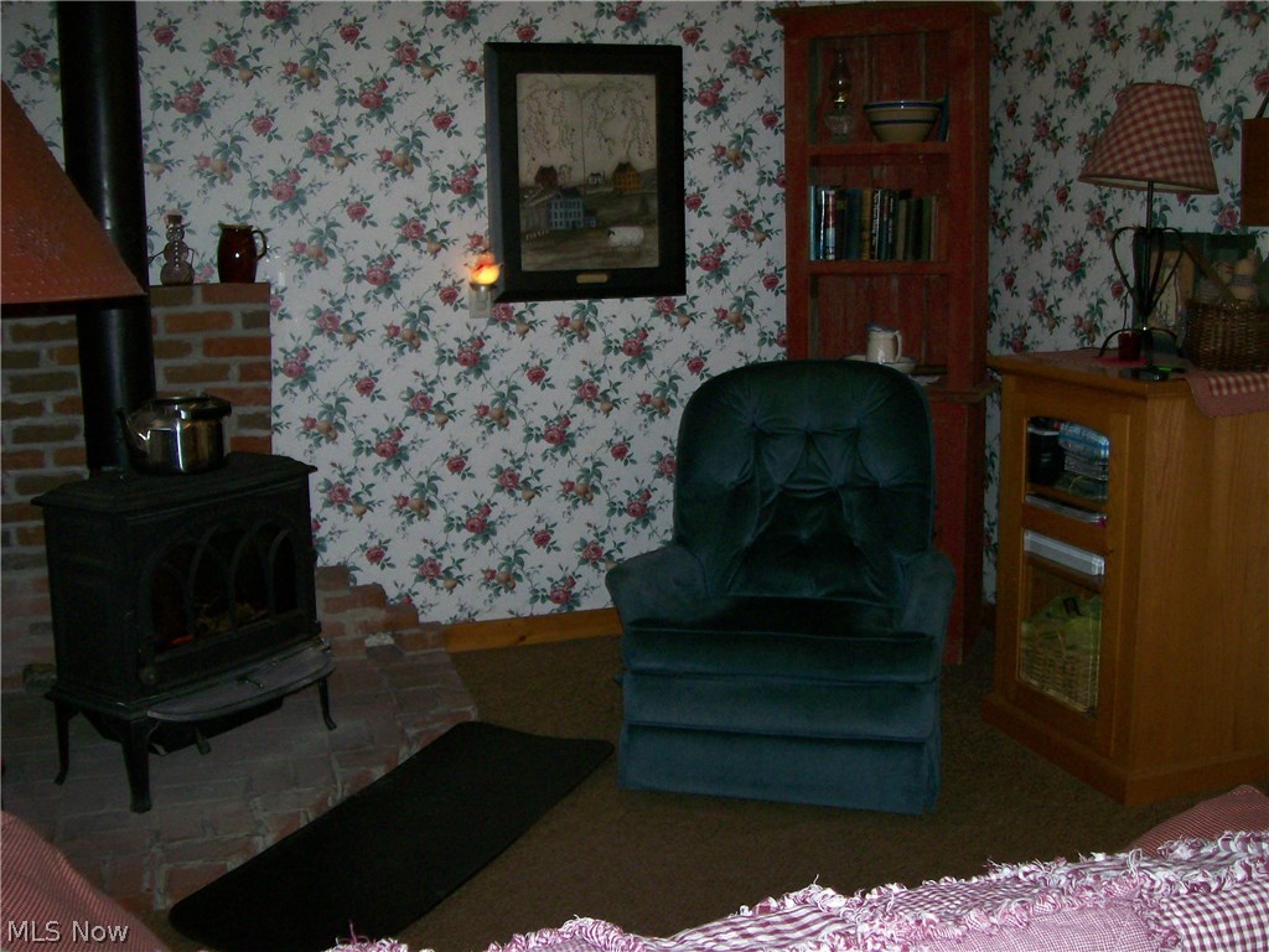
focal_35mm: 36
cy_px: 476
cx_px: 634
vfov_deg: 39.7
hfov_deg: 51.4
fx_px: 1320
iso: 140
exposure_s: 1/64
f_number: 2.7
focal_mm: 6
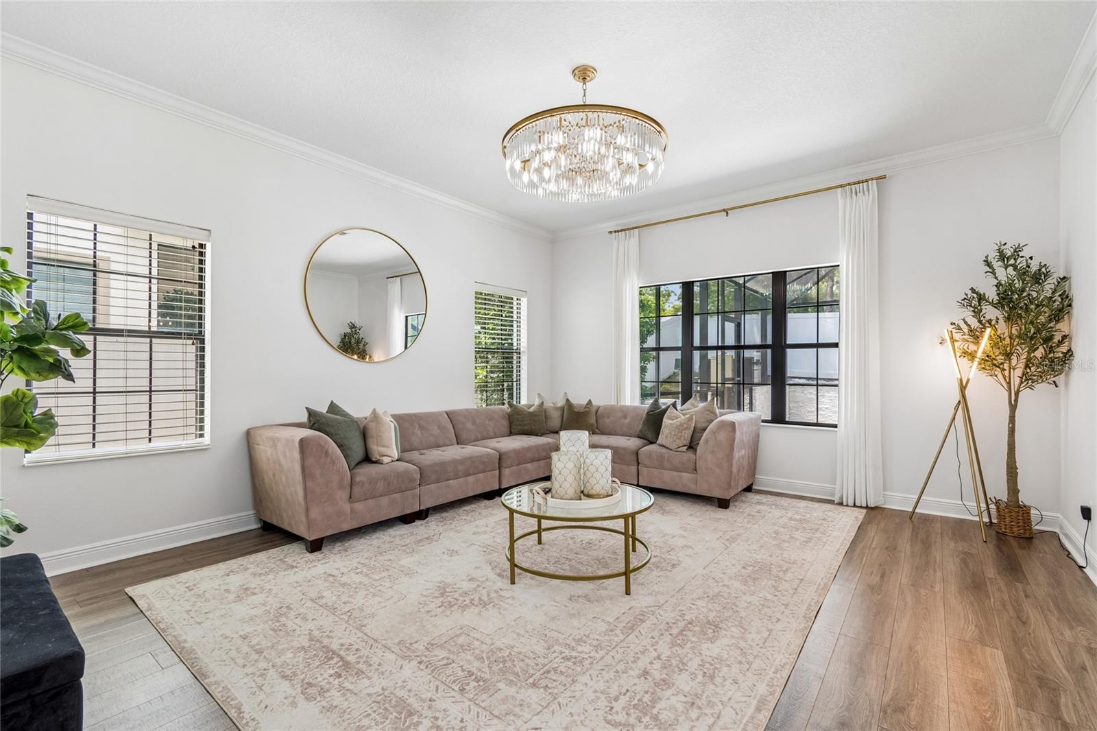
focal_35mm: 15
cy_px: 366
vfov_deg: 77.3
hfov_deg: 100.4
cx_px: 548
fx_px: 457
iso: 100
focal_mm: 10
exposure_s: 1/5
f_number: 7.1
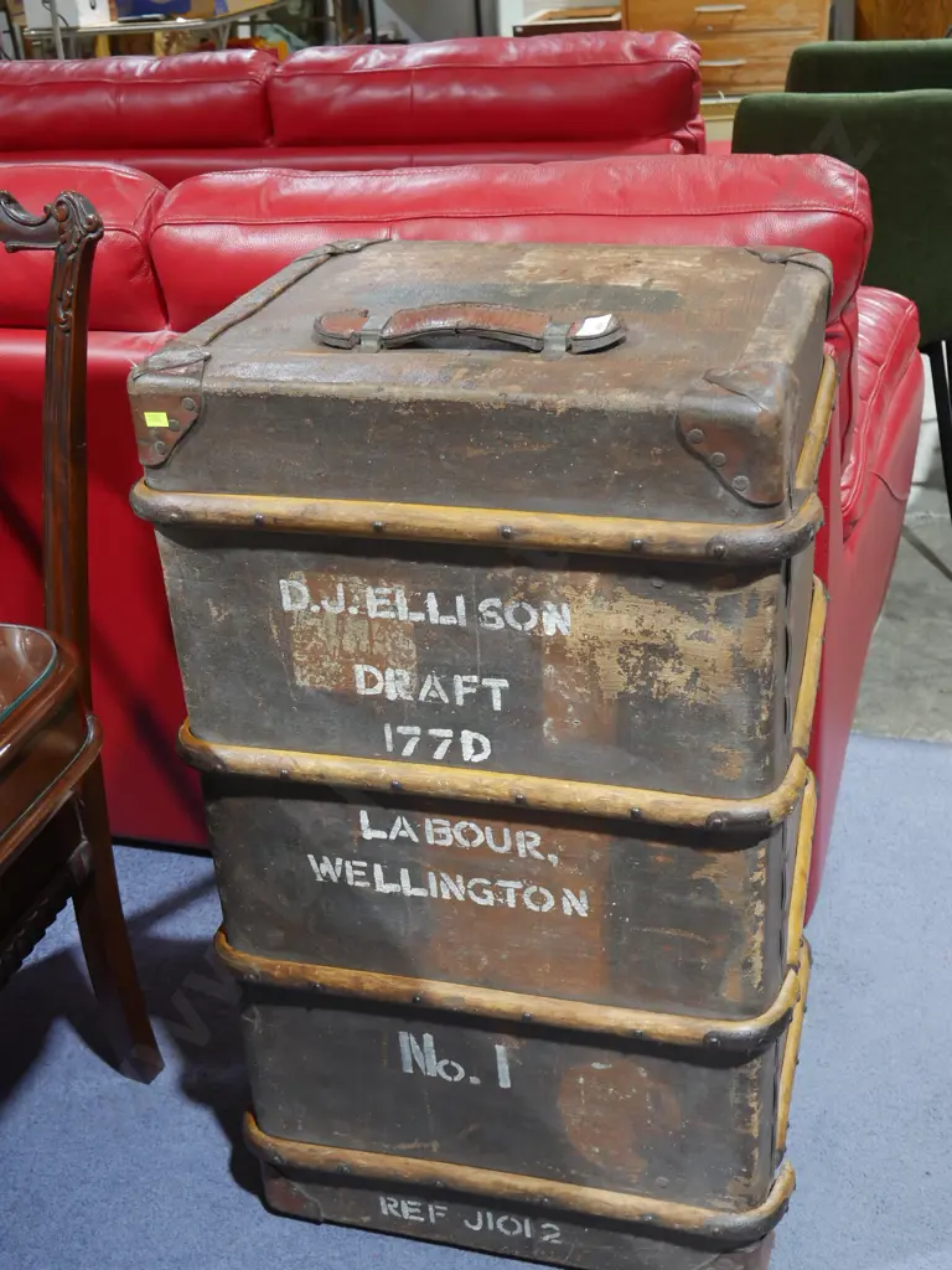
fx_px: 1540
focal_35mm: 42
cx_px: 476
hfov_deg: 34.3
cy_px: 635
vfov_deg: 44.8
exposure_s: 1/60
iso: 1250
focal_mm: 21
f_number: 4.6
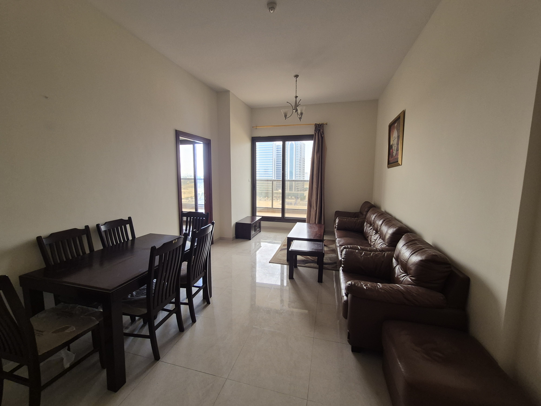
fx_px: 203
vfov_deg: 89.9
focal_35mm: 13
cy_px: 203
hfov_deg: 106.2
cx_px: 270
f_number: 2.2
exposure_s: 1/50
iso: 125
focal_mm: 2.2
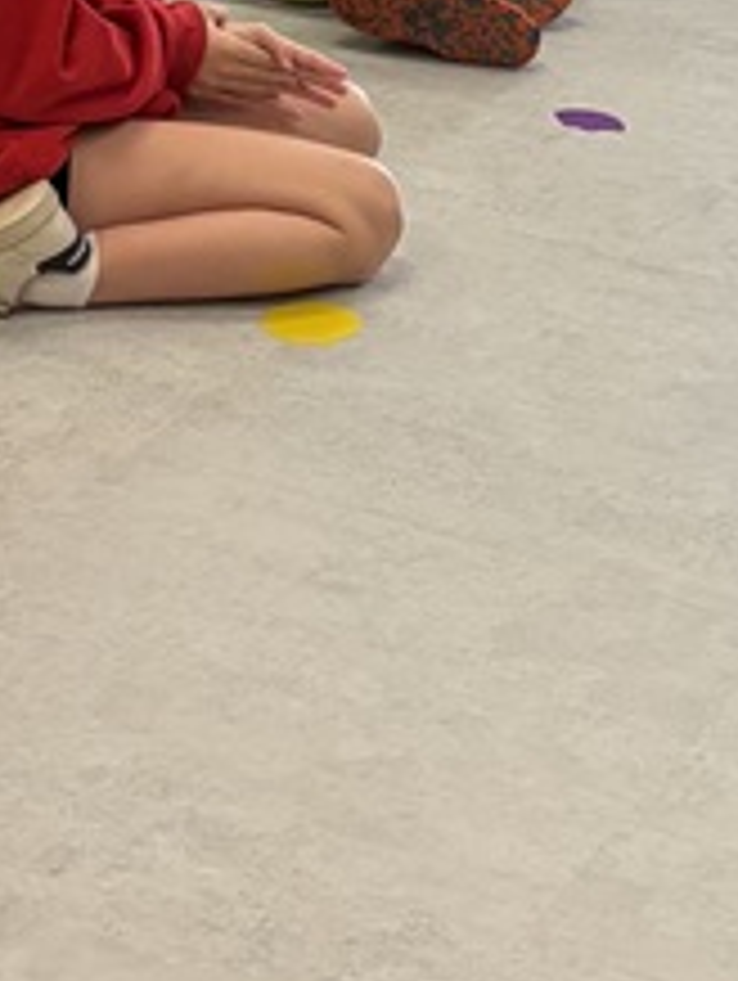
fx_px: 3461
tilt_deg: -12.4
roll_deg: -0.8
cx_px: 310
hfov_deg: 12.2
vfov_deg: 15.1
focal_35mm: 122
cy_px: -428
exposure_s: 1/120
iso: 125
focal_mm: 5.96
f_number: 1.6
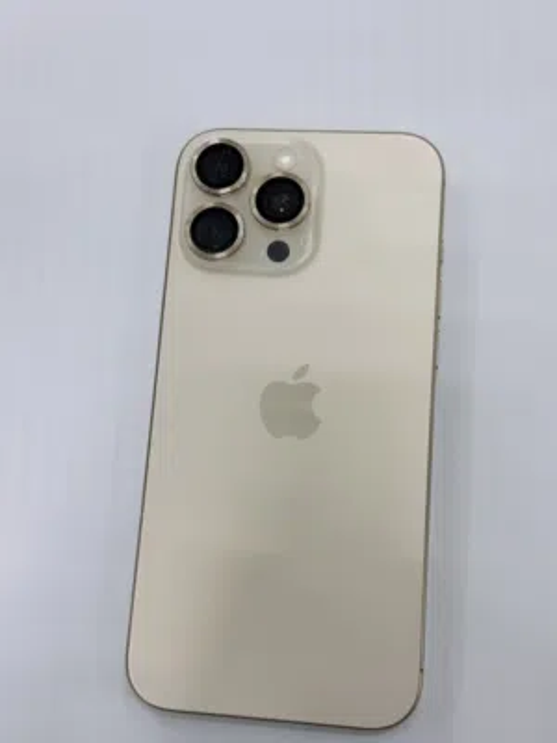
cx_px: 278
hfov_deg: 30.3
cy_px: 372
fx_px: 1030
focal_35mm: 48
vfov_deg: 39.7
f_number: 1.78
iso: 64
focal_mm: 6.86
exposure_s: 1/250
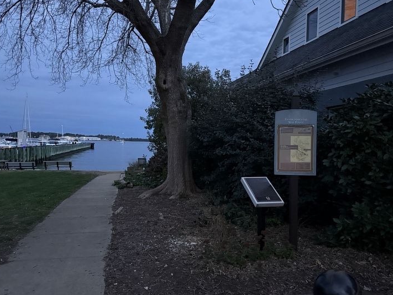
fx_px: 306
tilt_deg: -2.0
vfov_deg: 51.3
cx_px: 187
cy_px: 152
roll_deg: -1.8
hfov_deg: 65.3
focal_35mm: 27
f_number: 1.78
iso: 1250
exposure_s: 1/30
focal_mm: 6.76
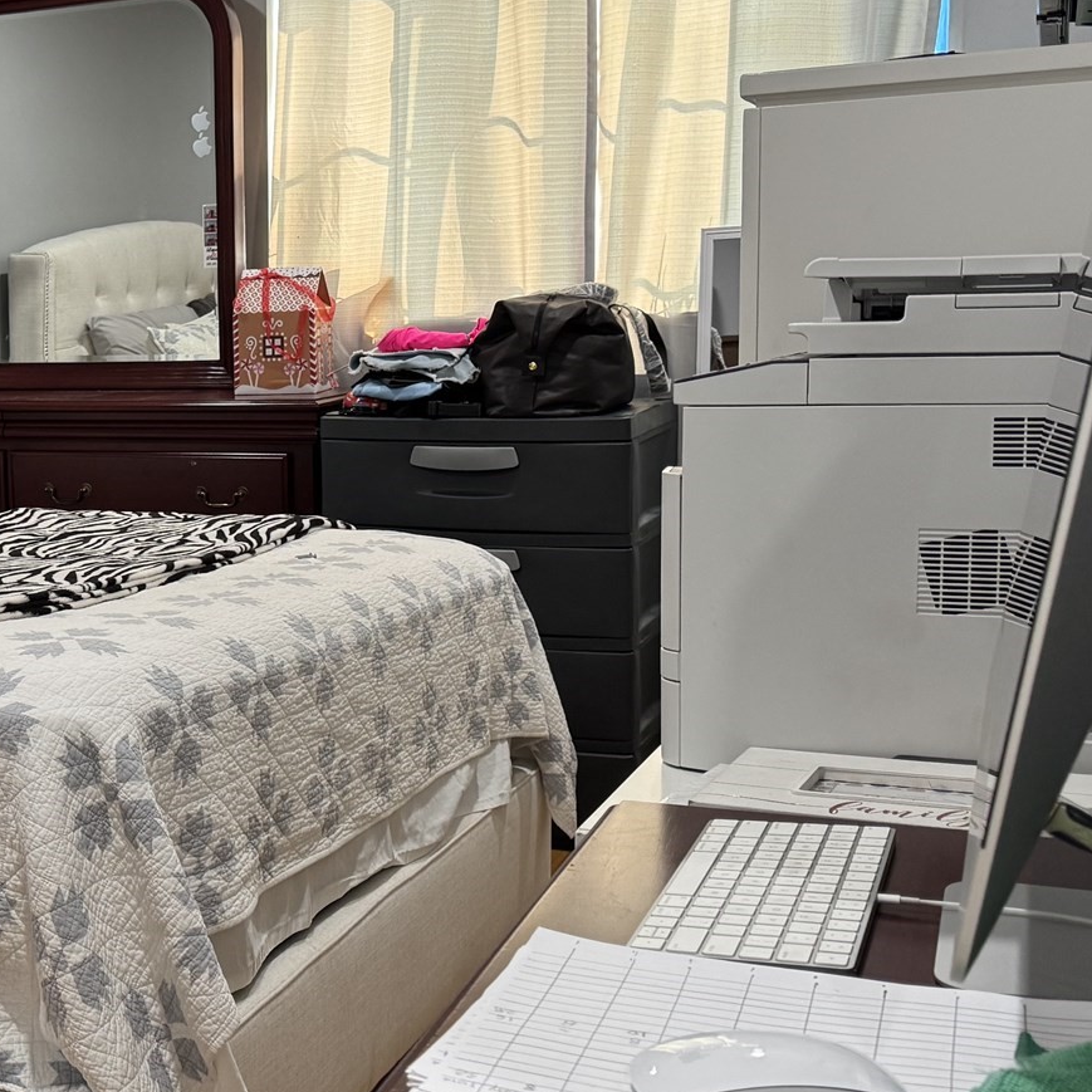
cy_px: 538
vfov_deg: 34.0
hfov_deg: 32.2
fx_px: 1785
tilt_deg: -7.2
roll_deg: +1.5
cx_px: 87
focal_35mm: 50
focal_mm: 6.76
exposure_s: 1/60
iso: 200
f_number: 1.78
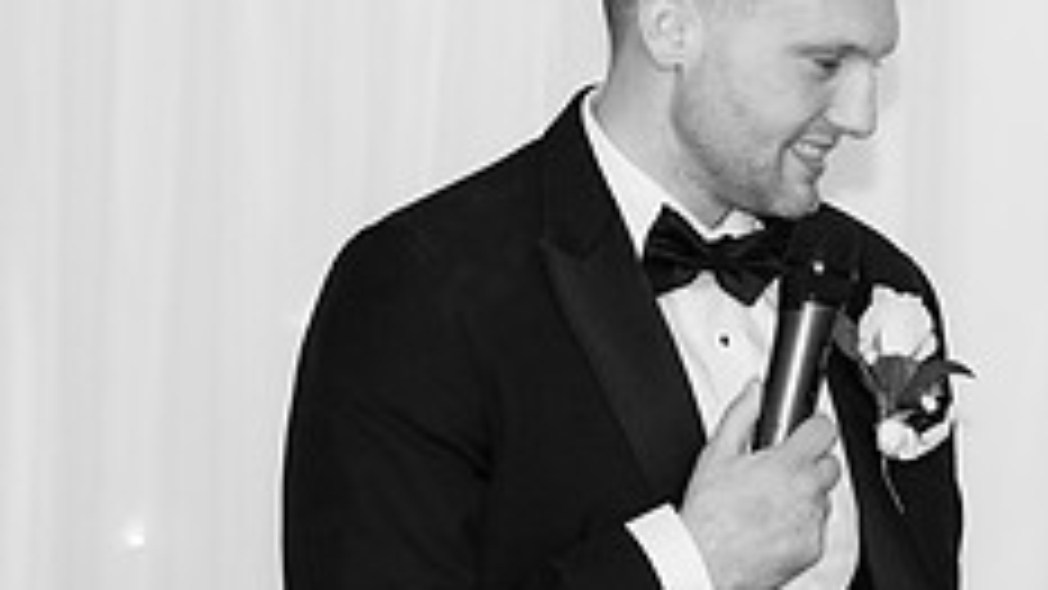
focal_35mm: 448
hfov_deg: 4.8
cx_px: 1382
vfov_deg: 2.7
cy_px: 529
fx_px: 12448
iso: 400
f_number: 2.8
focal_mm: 145
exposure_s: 1/160
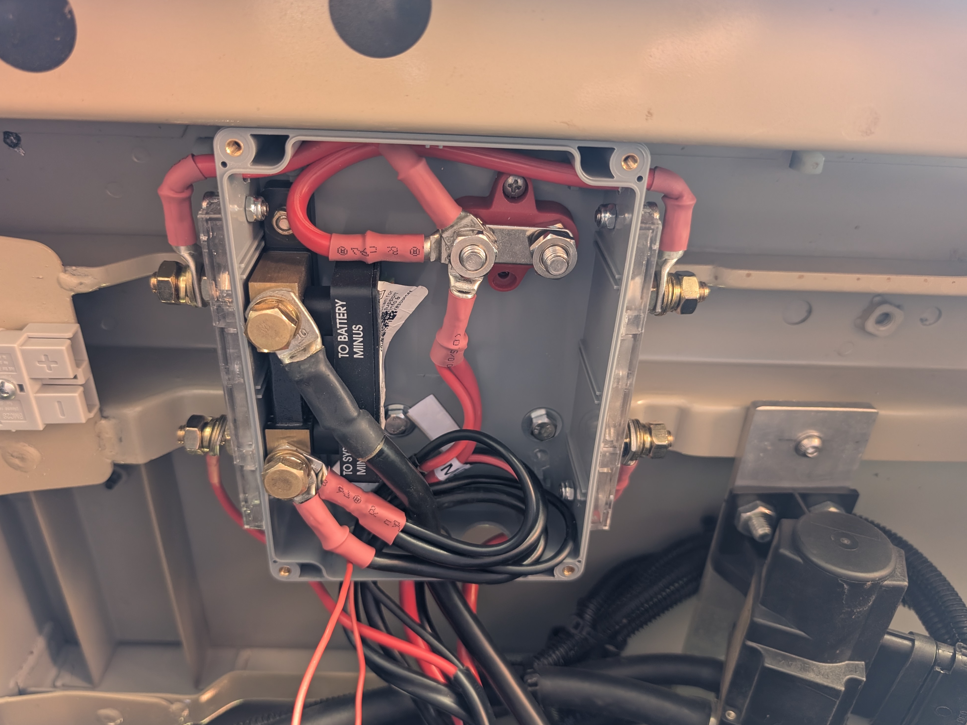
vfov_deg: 54.9
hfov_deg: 69.4
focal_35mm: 25
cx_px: 465
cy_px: 368
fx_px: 698
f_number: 1.68
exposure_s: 1/117
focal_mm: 6.9
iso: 422
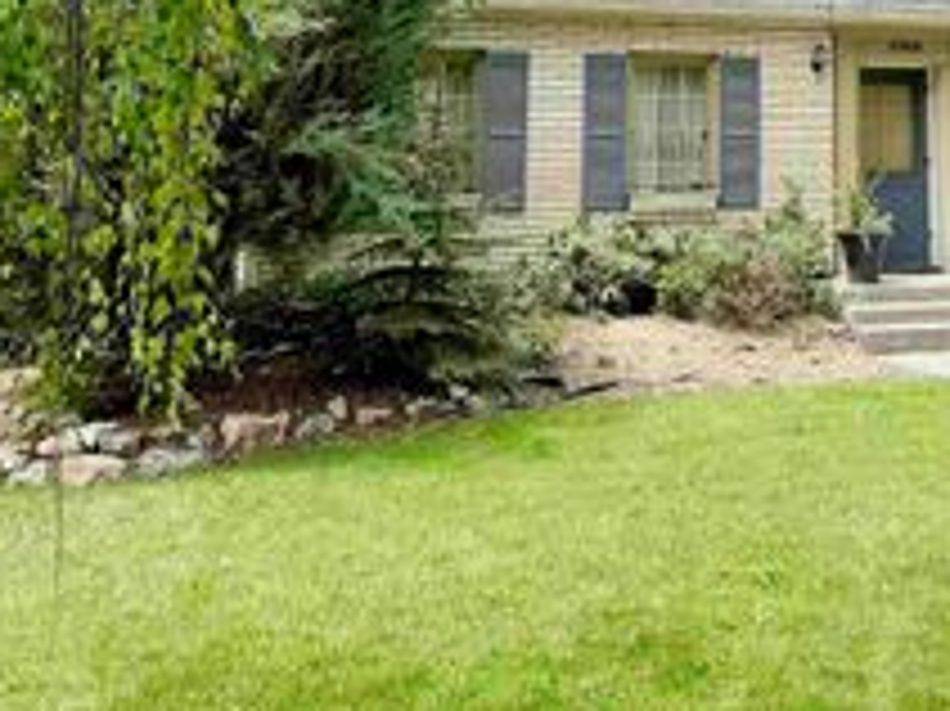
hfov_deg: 32.4
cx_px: 824
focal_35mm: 57
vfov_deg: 24.2
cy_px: -43
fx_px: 1563
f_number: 1.78
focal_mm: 6.76
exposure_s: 1/3021
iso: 80
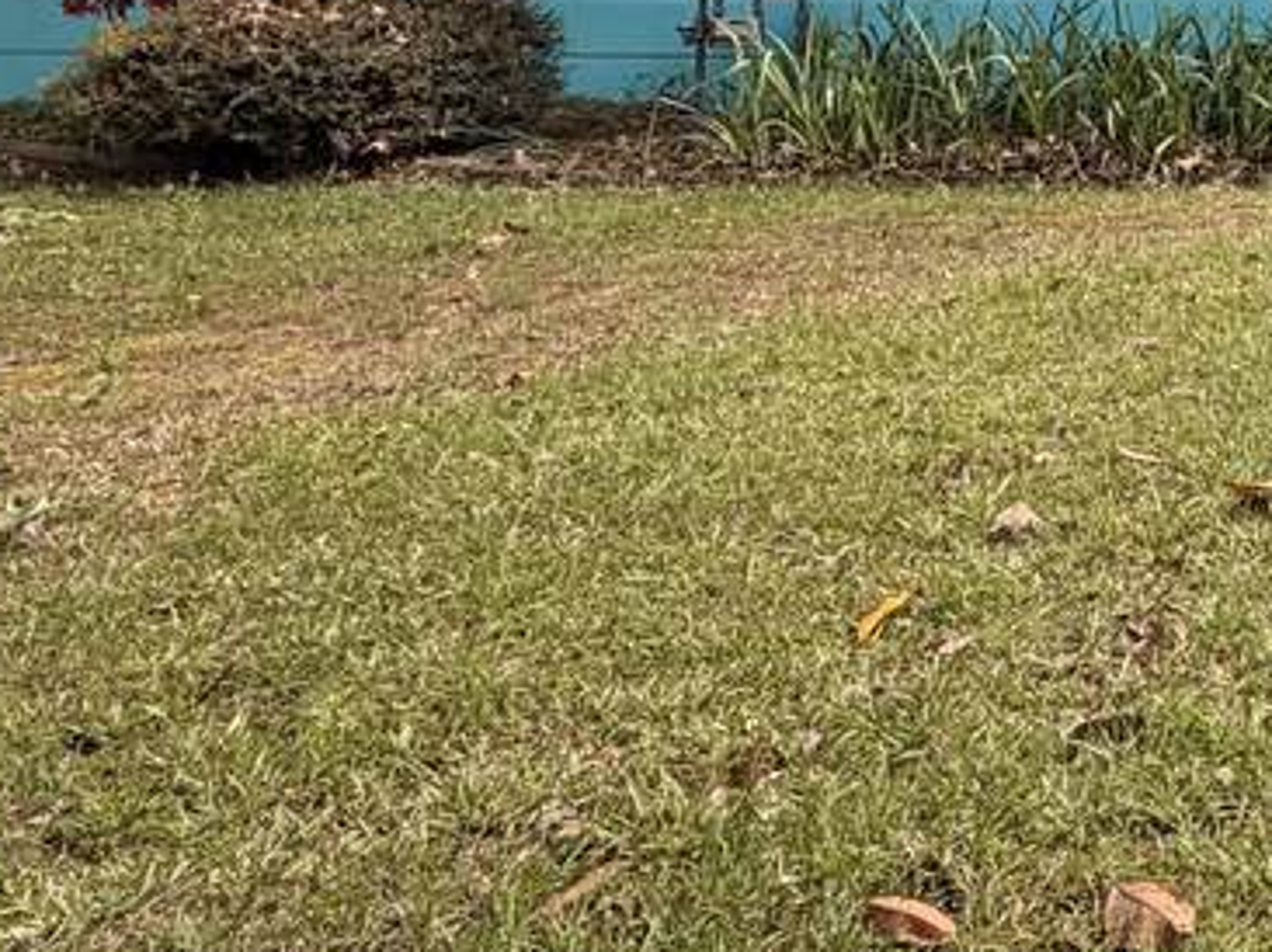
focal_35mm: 49
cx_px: 1731
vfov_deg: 26.1
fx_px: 1799
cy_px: -219
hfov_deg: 29.6
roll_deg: +0.8
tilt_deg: +4.7
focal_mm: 2.22
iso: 32
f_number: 2.2
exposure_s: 1/853
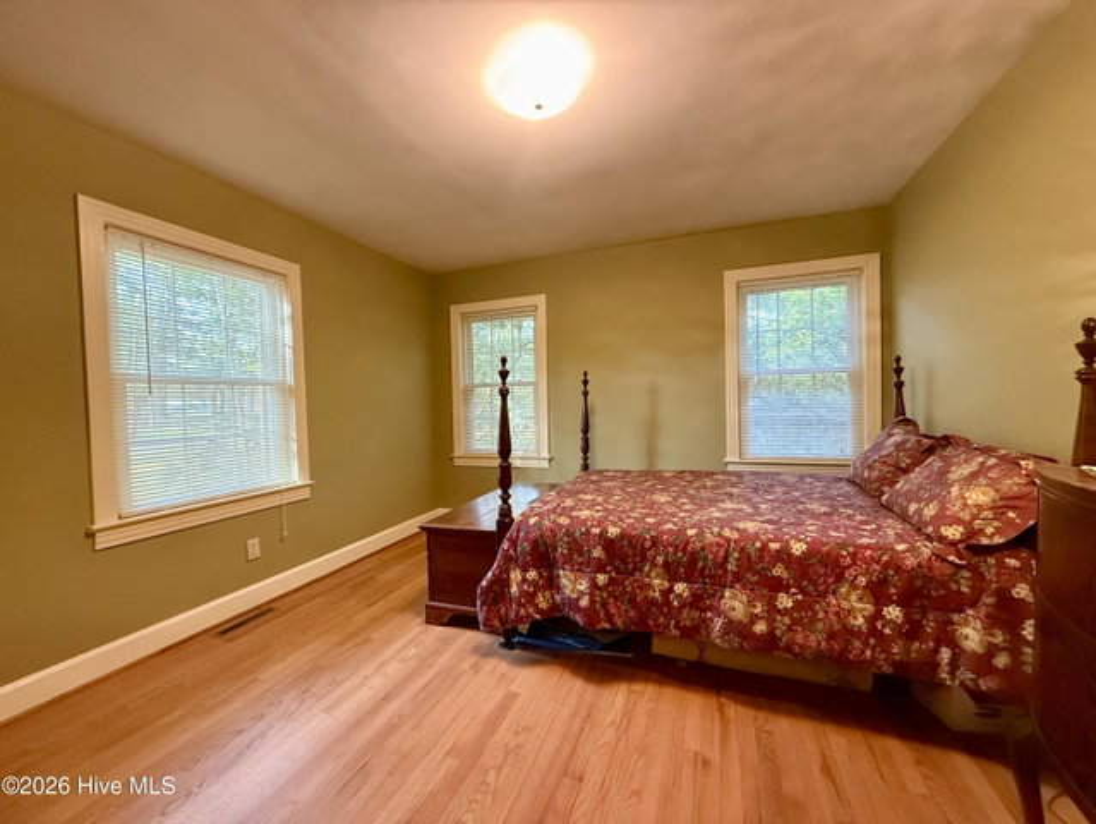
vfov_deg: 85.7
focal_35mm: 14
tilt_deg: -0.9
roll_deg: +1.5
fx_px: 444
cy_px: 412
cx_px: 548
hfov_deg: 102.0
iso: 640
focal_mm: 2.22
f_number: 2.2
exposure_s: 1/60
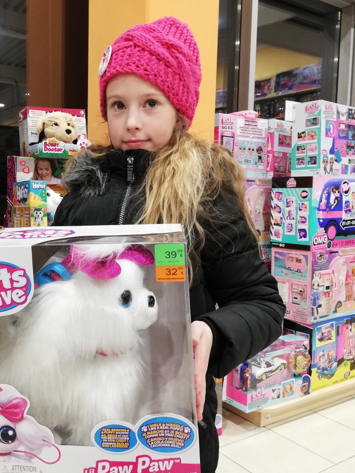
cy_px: 237
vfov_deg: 52.6
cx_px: 116
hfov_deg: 40.2
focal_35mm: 35
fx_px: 478
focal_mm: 3.81
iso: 200
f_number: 2.2
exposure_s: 1/50
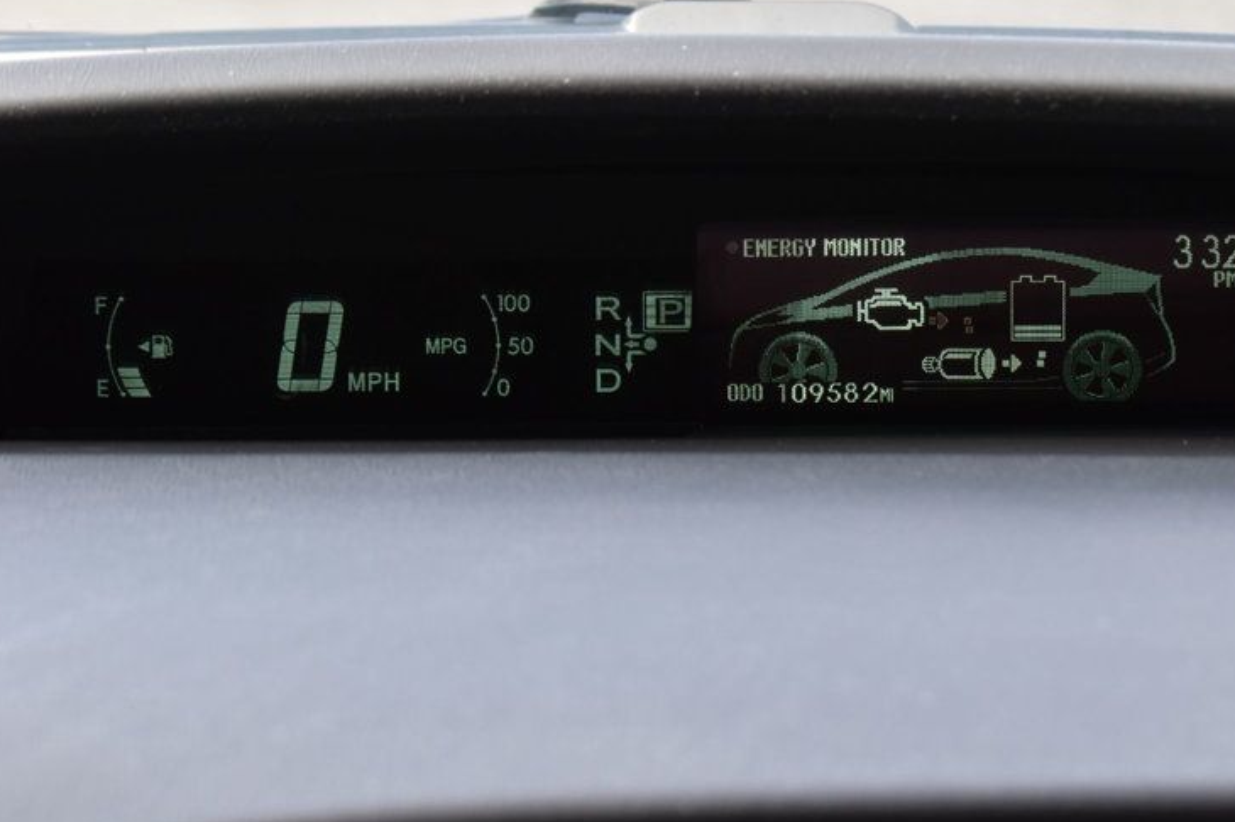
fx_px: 3967
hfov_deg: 17.6
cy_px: 284
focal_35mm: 116
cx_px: 854
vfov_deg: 11.8
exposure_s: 1/80
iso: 400
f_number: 8
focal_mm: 55
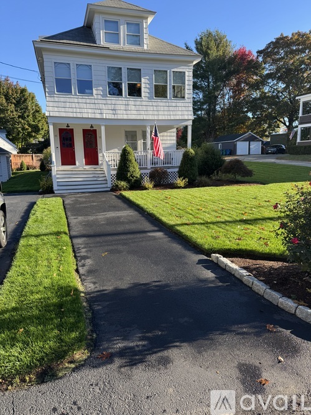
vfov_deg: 71.6
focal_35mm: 24
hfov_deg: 56.8
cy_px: 208
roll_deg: +1.3
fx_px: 288
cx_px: 156
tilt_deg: -9.6
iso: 80
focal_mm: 6.76
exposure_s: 1/1026
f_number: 1.78
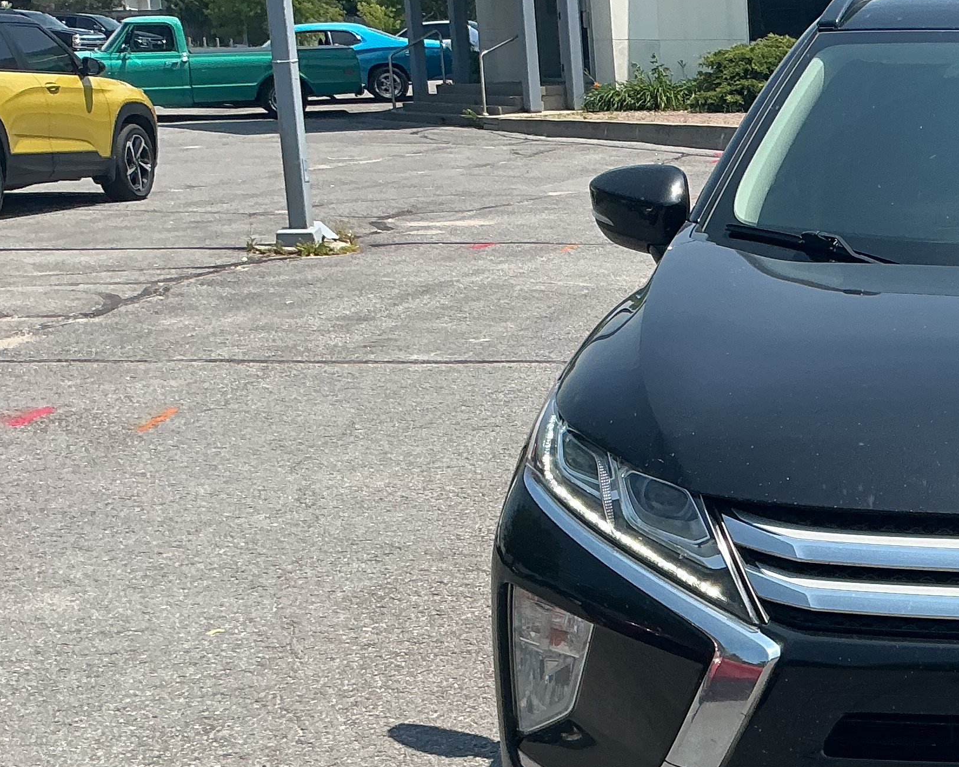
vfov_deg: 21.8
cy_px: 459
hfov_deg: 24.7
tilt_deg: -10.1
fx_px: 1987
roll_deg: +0.8
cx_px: 1126
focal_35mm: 70
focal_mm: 3
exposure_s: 1/1675
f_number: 1.8
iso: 25
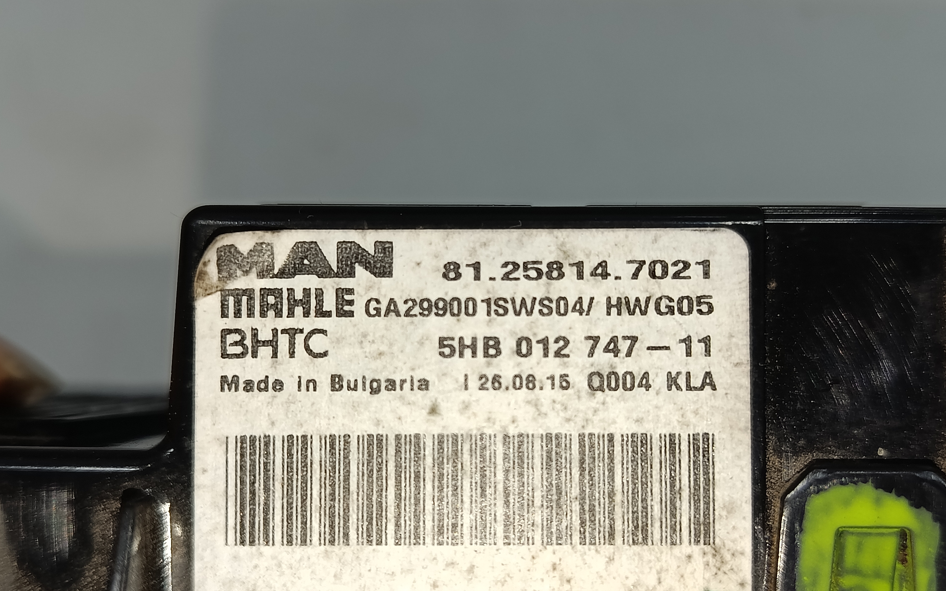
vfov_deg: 31.9
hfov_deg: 49.3
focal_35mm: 40
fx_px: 1031
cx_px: 495
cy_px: 338
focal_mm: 5.24
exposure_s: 1/100
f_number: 1.7
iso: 306
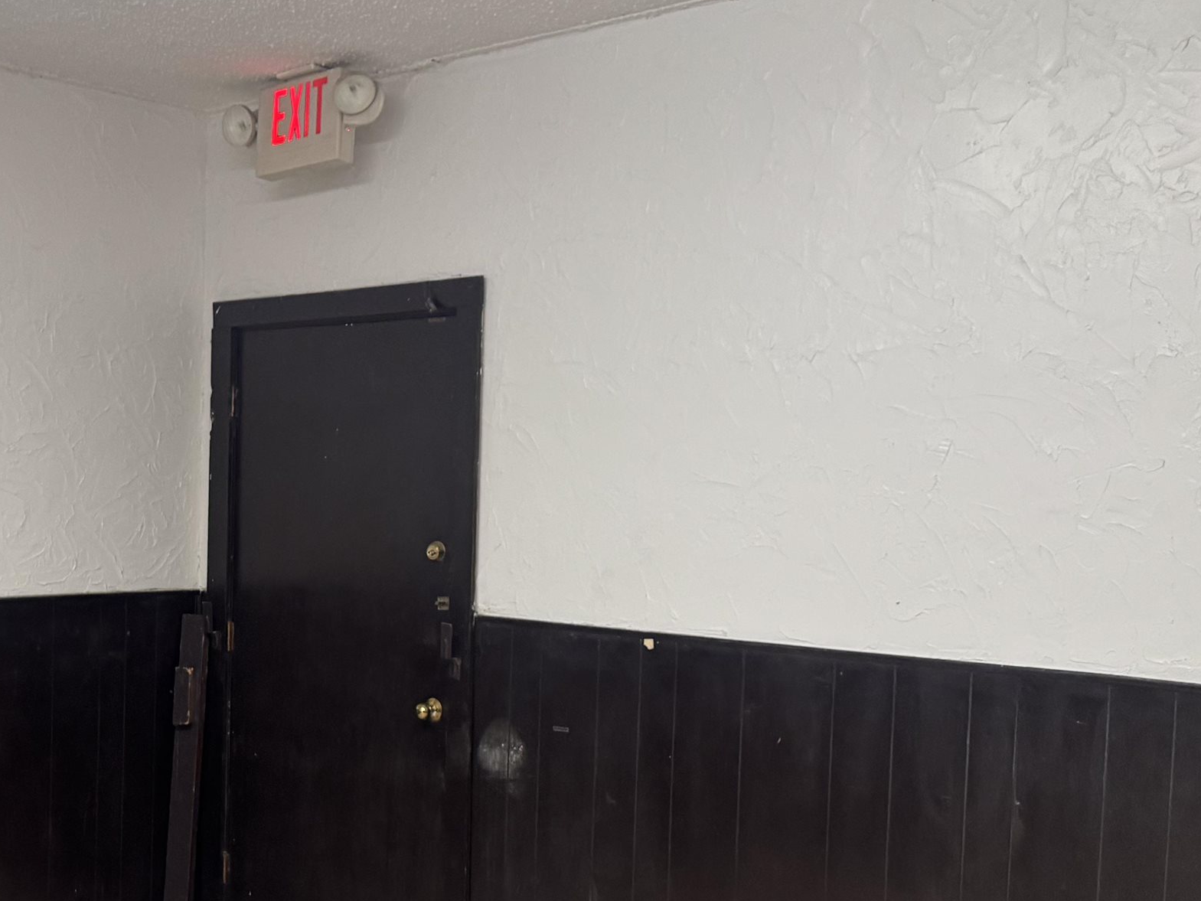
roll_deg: -1.7
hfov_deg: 39.0
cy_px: 585
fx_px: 1631
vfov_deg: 30.7
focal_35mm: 47
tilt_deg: -2.9
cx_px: 259
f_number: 1.78
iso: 320
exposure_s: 1/60
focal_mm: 6.76
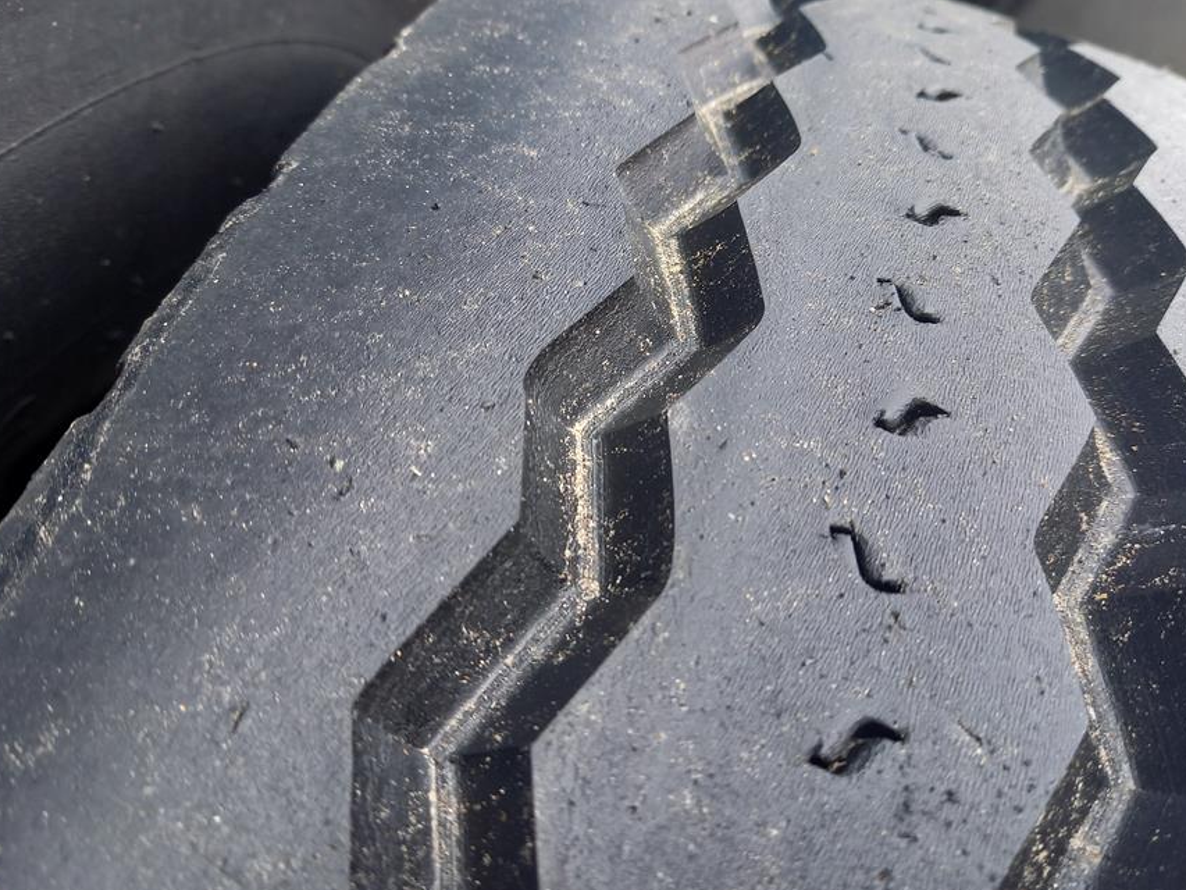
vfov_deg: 46.8
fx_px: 1028
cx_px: 603
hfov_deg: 60.0
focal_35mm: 30
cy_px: 444
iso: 64
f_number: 1.8
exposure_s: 1/100
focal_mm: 4.65
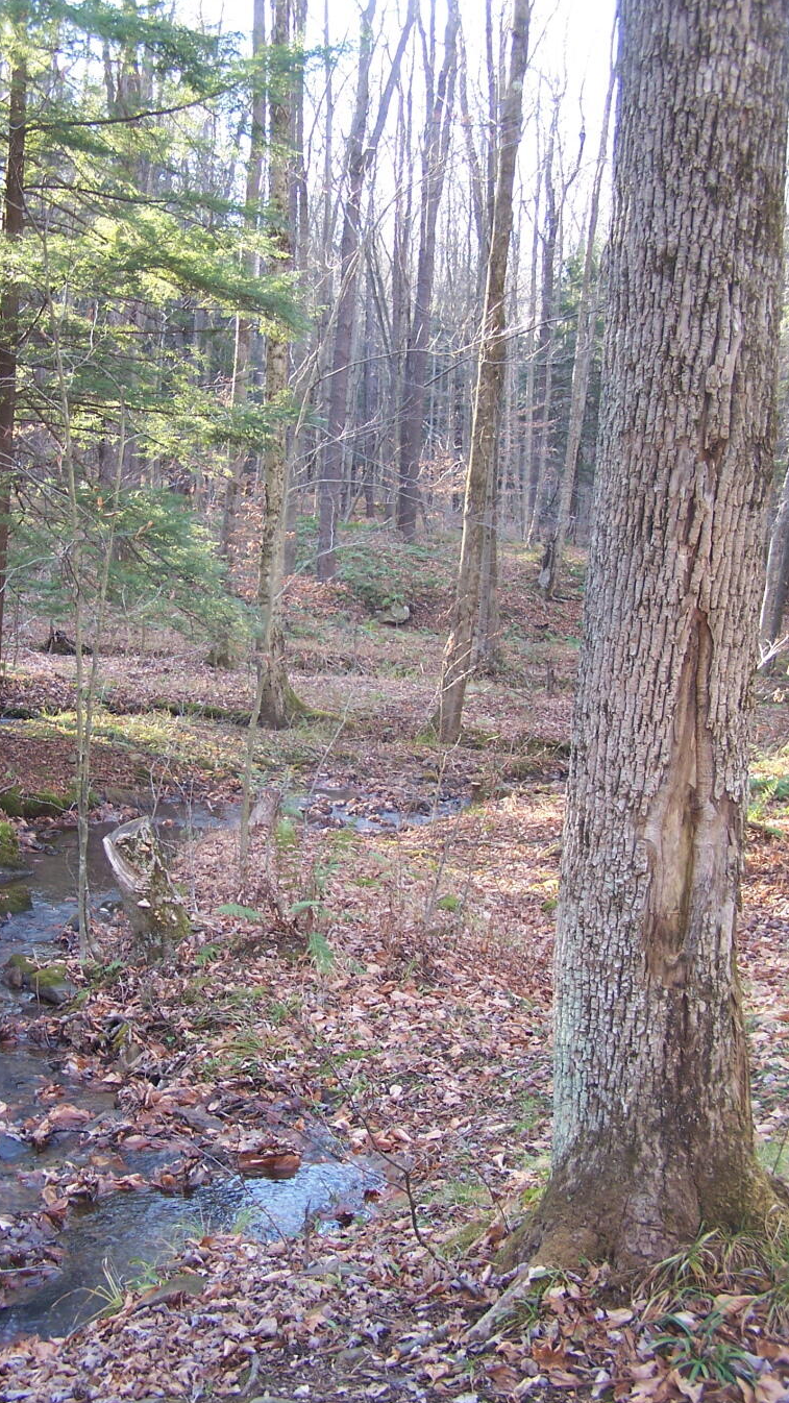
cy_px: 708
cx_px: 295
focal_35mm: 42
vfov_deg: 48.4
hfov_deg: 28.2
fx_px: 1562
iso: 100
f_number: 2.8
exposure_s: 1/30
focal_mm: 6.3
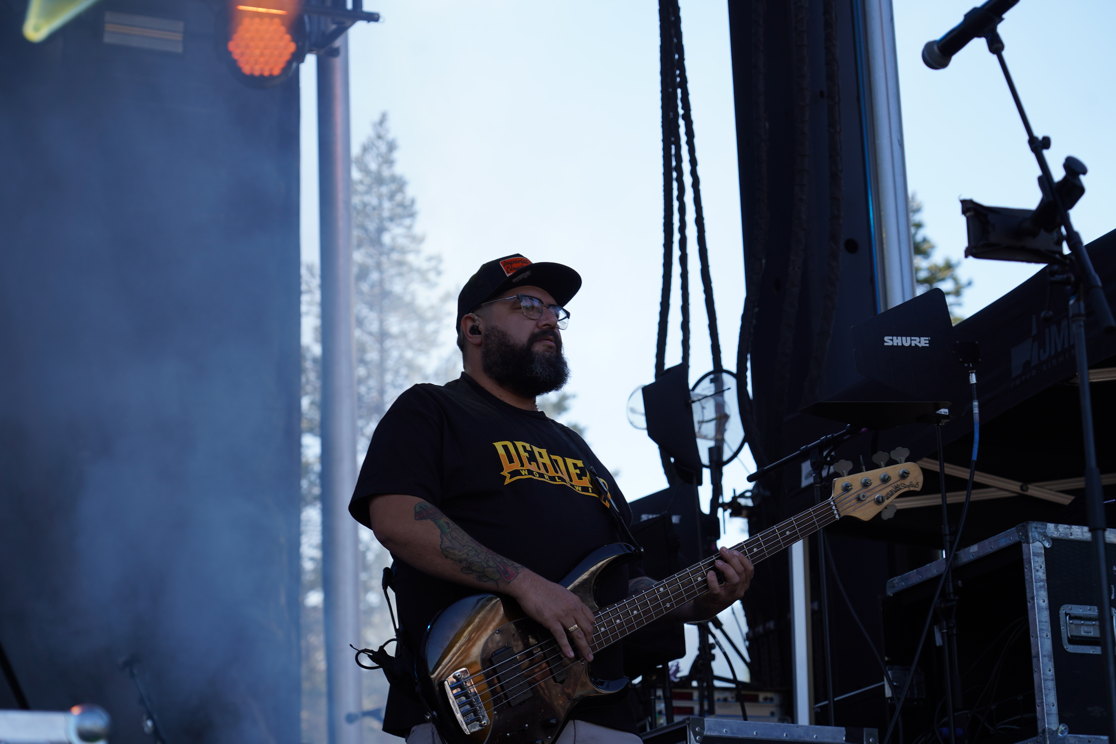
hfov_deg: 21.2
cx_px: 558
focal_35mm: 96
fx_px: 2976
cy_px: 372
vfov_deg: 14.3
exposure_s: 1/200
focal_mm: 96
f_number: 5.6
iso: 100
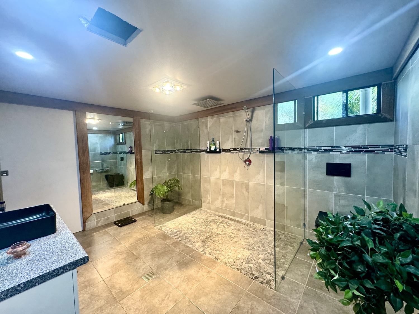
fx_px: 169
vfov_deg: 85.7
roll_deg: +1.7
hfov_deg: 102.1
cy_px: 157
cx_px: 210
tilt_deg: -2.5
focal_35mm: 14
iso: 250
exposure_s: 1/100
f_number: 2.2
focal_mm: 2.22
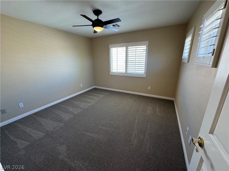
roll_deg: +0.6
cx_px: 114
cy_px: 86
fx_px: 93
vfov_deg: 85.7
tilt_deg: -16.5
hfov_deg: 102.1
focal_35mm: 14
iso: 160
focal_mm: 2.22
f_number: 2.2
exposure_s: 1/120
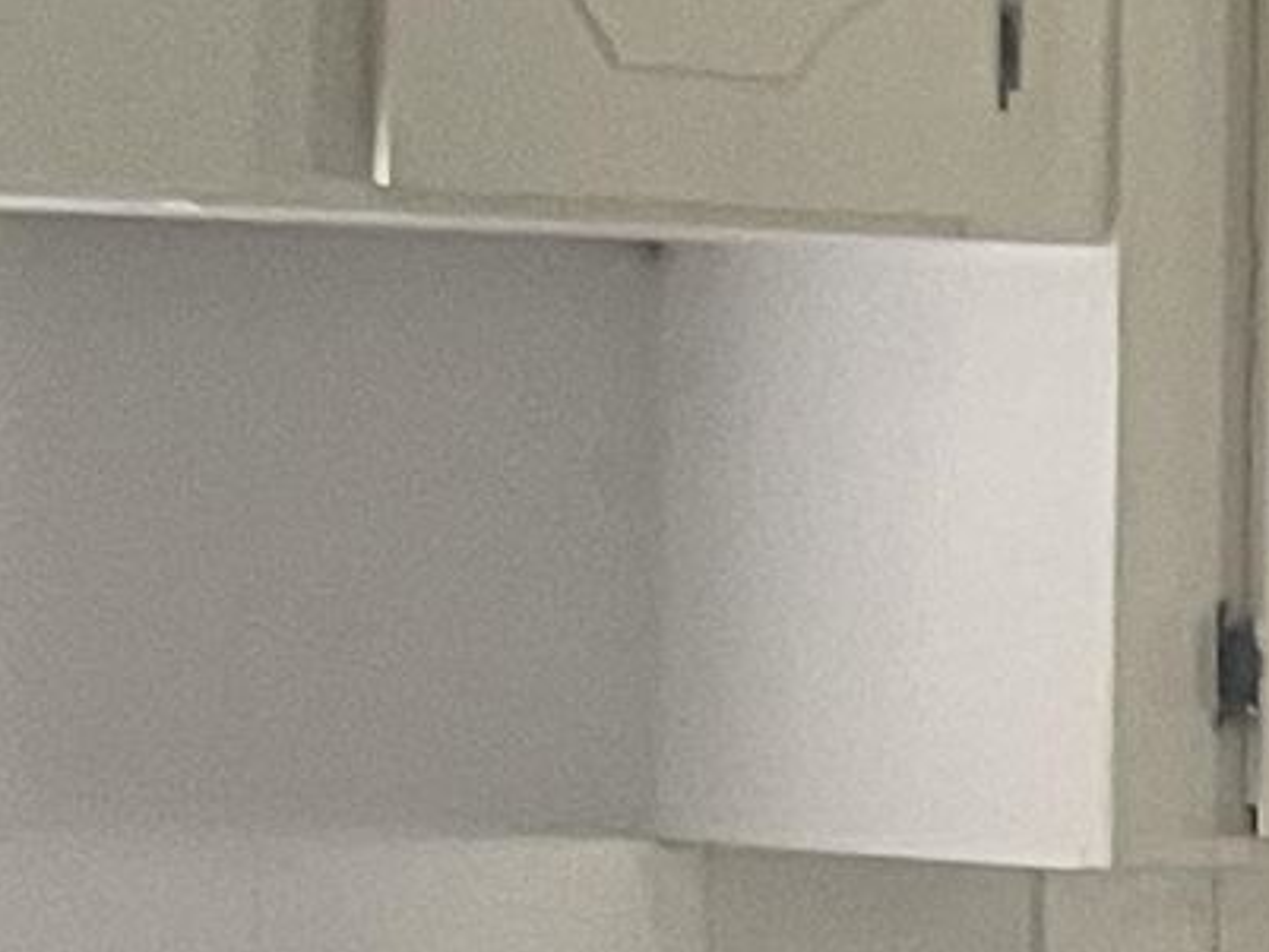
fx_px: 7297
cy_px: 955
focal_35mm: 199
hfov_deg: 7.8
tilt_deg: -0.6
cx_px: 4503
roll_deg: -0.7
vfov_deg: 7.4
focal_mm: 4.2
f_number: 1.6
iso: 250
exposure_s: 1/60
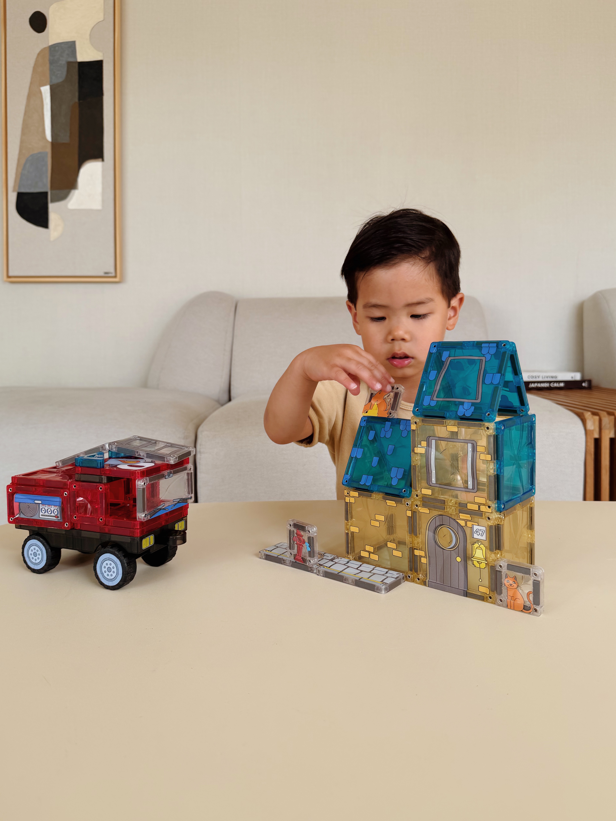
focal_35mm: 24
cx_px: 308
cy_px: 410
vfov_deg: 71.6
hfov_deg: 56.8
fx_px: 569
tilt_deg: -5.9
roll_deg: +0.6
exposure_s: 1/121
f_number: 1.78
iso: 80
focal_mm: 6.76
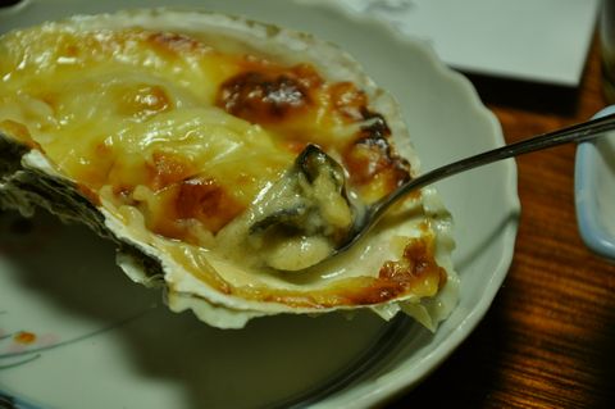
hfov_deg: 13.1
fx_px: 2688
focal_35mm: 158
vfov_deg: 8.7
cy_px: 204
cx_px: 308
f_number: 5.6
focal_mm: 105
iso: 800
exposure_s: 1/25
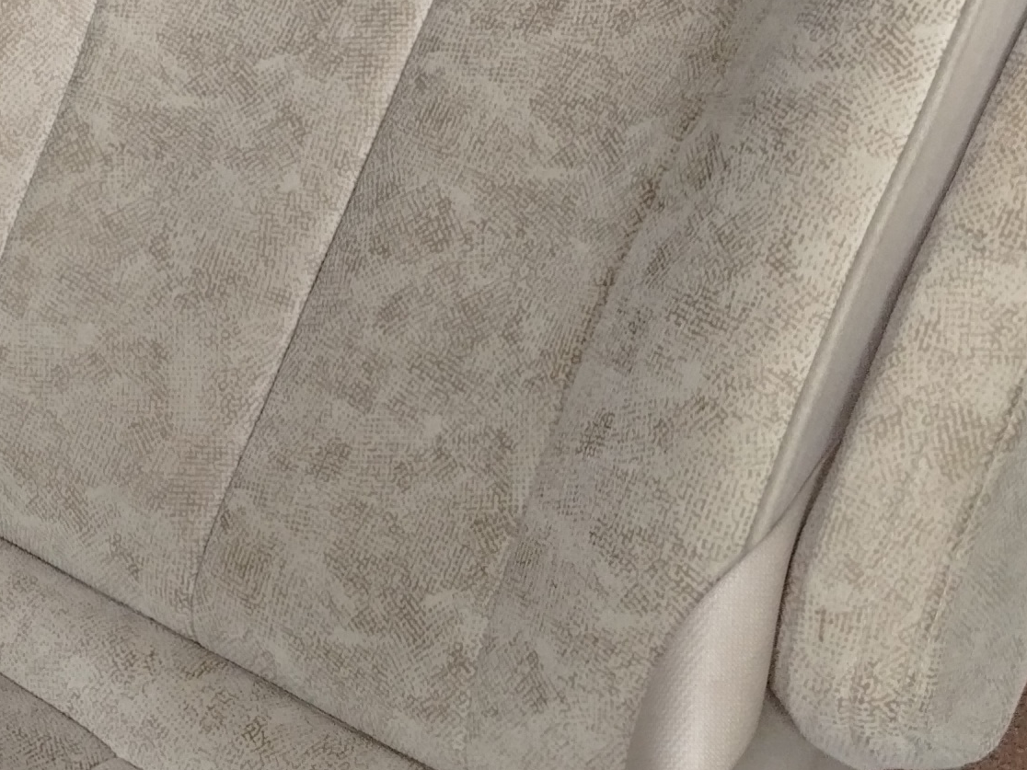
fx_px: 2551
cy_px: 109
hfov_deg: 21.9
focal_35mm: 86
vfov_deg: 17.0
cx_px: -19
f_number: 1.75
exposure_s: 1/50
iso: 638
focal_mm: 5.25
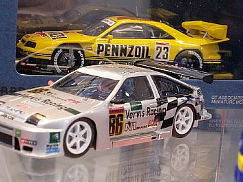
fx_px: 639
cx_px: 114
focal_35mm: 91
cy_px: 93
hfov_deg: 21.5
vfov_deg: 16.2
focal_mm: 11.16
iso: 400
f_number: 4.3
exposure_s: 1/30
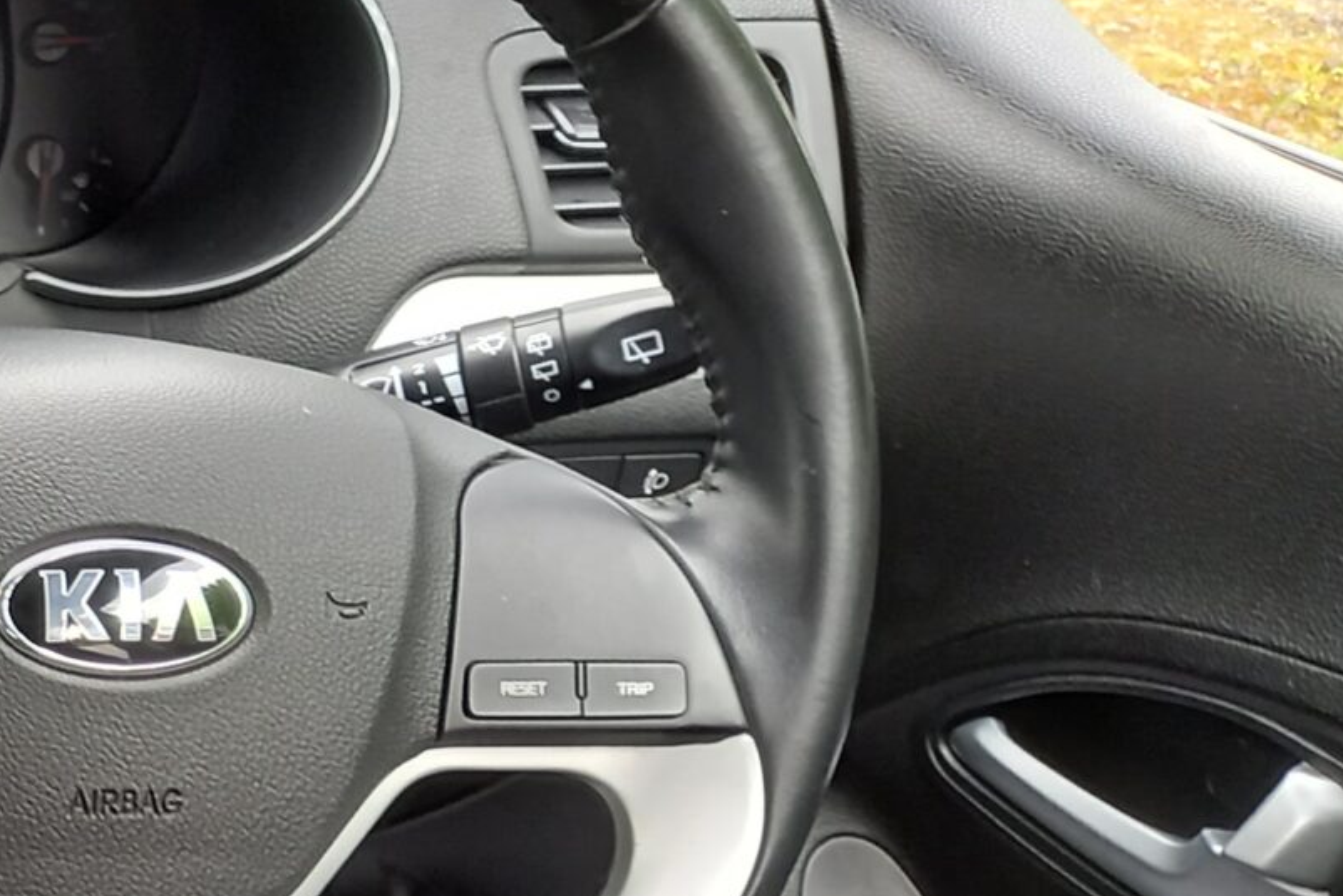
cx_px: -785
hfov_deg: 20.3
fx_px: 3097
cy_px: 868
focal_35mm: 83
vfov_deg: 16.2
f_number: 2
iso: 100
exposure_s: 1/60
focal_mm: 4.6
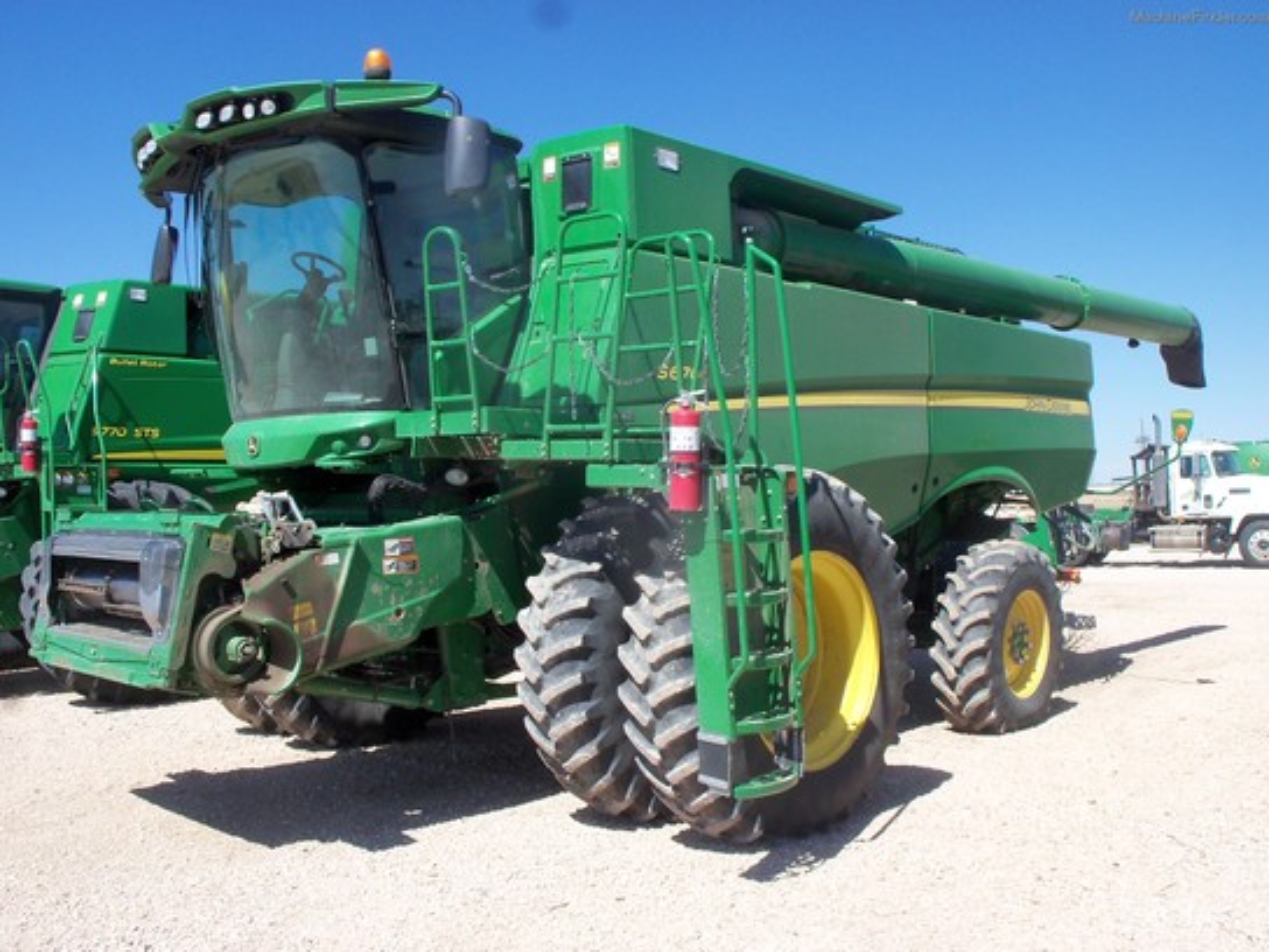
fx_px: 1283
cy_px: 476
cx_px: 634
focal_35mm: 35
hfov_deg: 52.6
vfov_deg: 40.7
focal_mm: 6.3
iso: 80
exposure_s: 1/320
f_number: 5.5
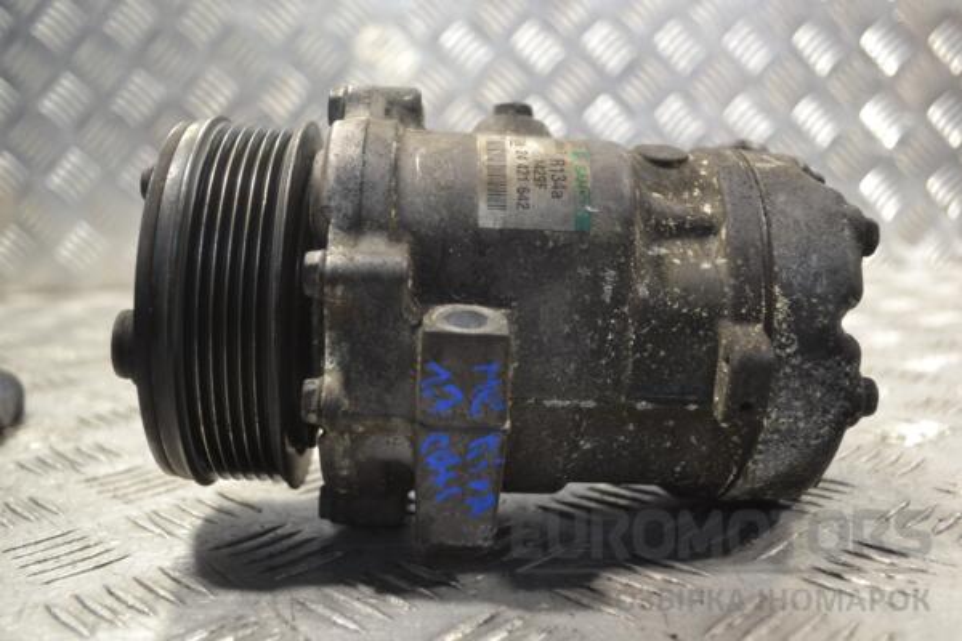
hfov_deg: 53.1
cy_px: 320
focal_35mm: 36
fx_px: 962
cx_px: 481
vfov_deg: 36.9
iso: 500
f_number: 4
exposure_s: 1/60
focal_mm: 24
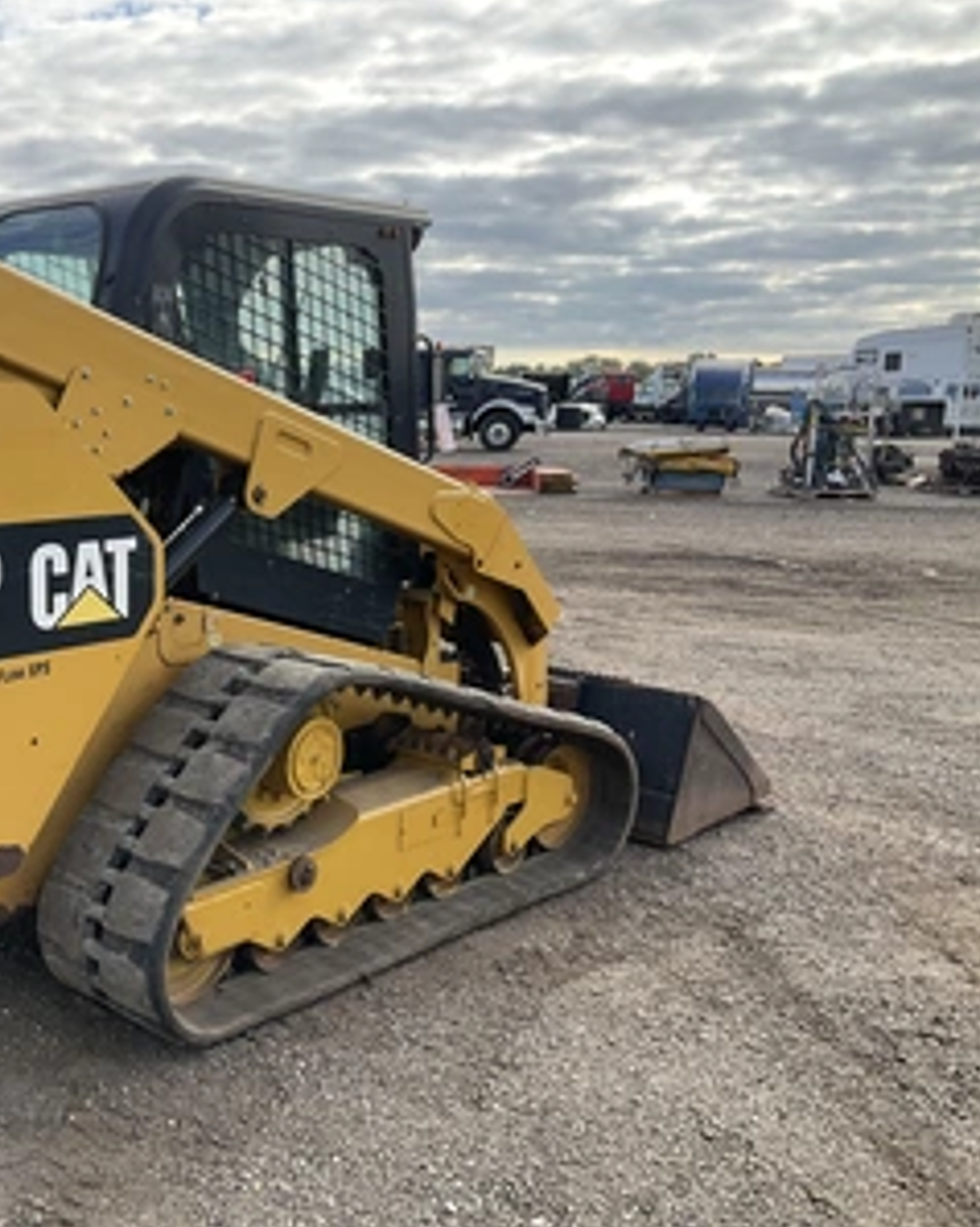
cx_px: 198
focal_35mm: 38
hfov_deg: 37.7
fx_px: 1379
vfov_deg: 48.0
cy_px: 614
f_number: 1.8
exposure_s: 1/642
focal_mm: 3
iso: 25
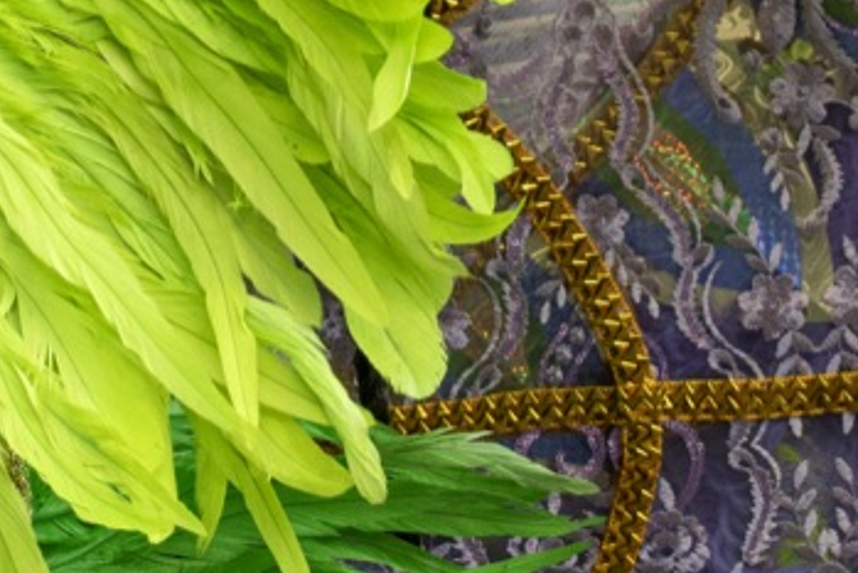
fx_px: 14353
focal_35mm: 602
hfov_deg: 3.4
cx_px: -356
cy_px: -488
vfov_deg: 2.3
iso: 200
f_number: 5
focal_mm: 70
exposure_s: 1/400
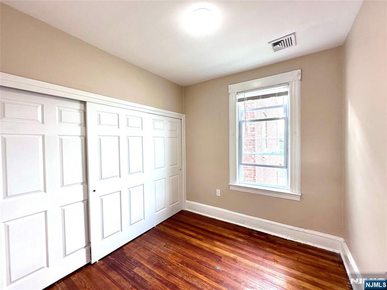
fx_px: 157
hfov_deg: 102.1
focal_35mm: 14
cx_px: 194
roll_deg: +0.9
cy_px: 145
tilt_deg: -0.2
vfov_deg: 85.7
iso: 100
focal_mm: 2.22
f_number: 2.2
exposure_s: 1/120
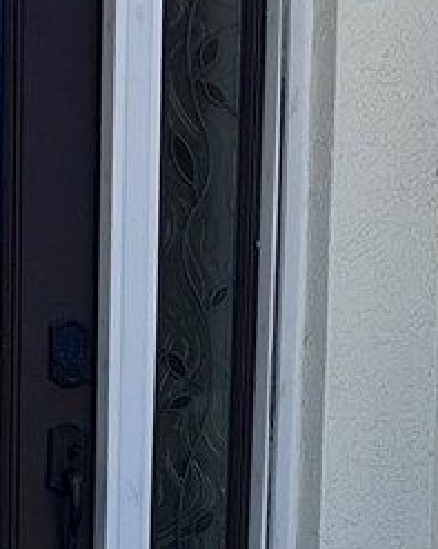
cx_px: 318
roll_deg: -2.0
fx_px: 2468
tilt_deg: -8.6
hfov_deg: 10.1
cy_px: 845
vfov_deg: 12.1
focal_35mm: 152
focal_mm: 6.86
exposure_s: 1/2732
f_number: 1.78
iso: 80
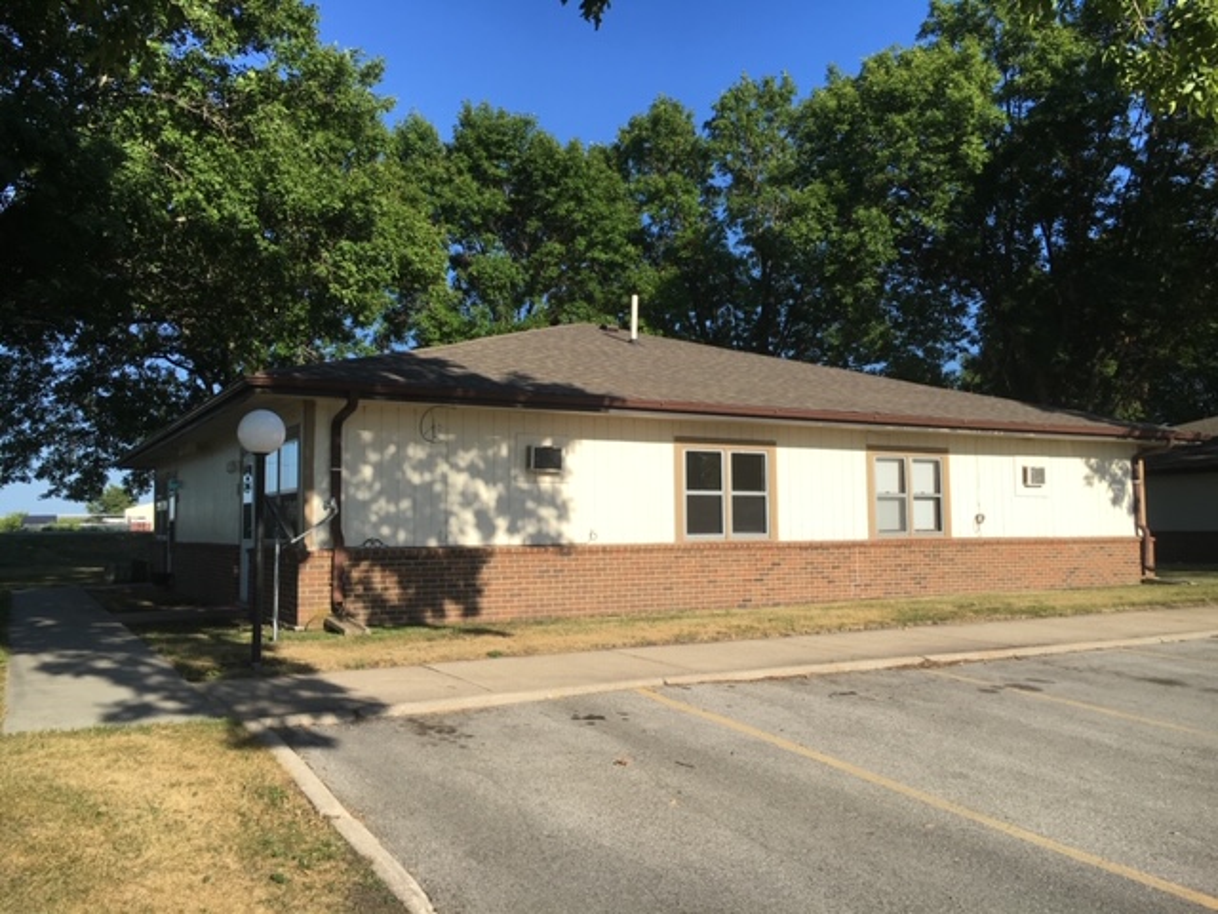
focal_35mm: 29
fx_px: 1020
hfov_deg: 61.7
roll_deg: -0.1
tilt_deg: +5.4
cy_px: 457
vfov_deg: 48.2
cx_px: 609
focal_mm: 4.15
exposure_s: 1/1304
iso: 25
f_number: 2.2
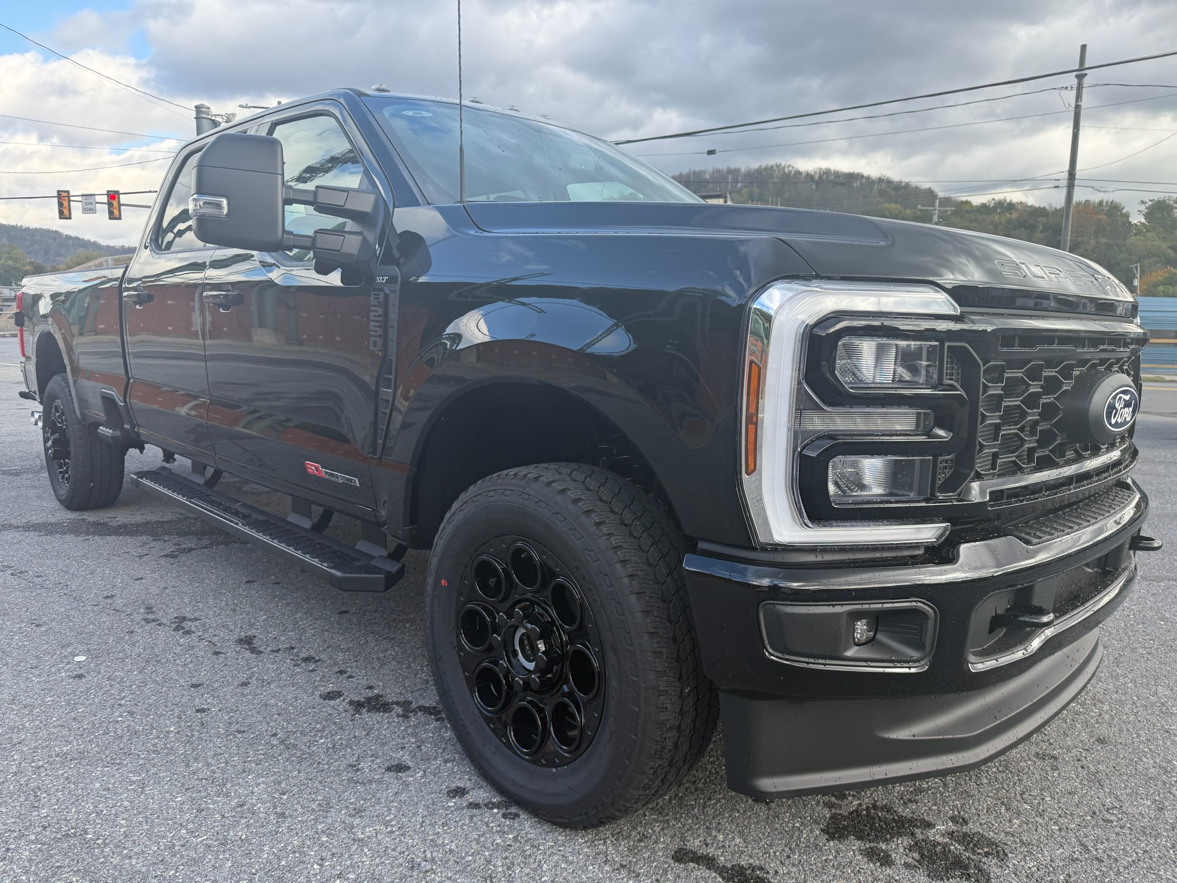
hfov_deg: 71.6
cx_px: 588
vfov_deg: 56.8
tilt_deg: -8.3
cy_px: 442
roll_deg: -1.1
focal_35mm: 24
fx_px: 816
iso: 100
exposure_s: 1/1060
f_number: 1.78
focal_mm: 6.76
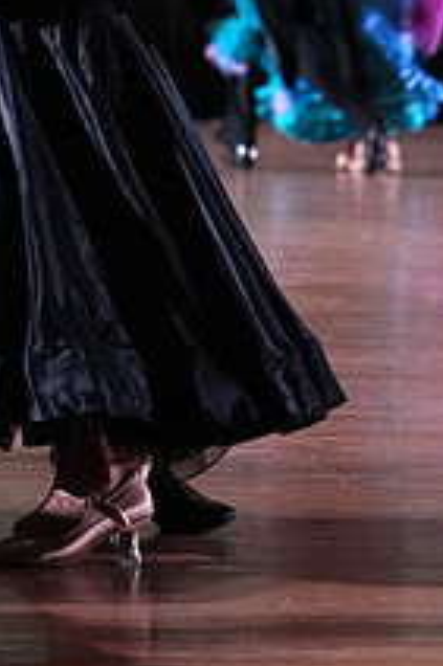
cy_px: -126
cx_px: 39
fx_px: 6119
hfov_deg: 4.1
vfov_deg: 6.2
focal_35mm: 331
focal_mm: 121
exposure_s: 1/400
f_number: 5
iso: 8000
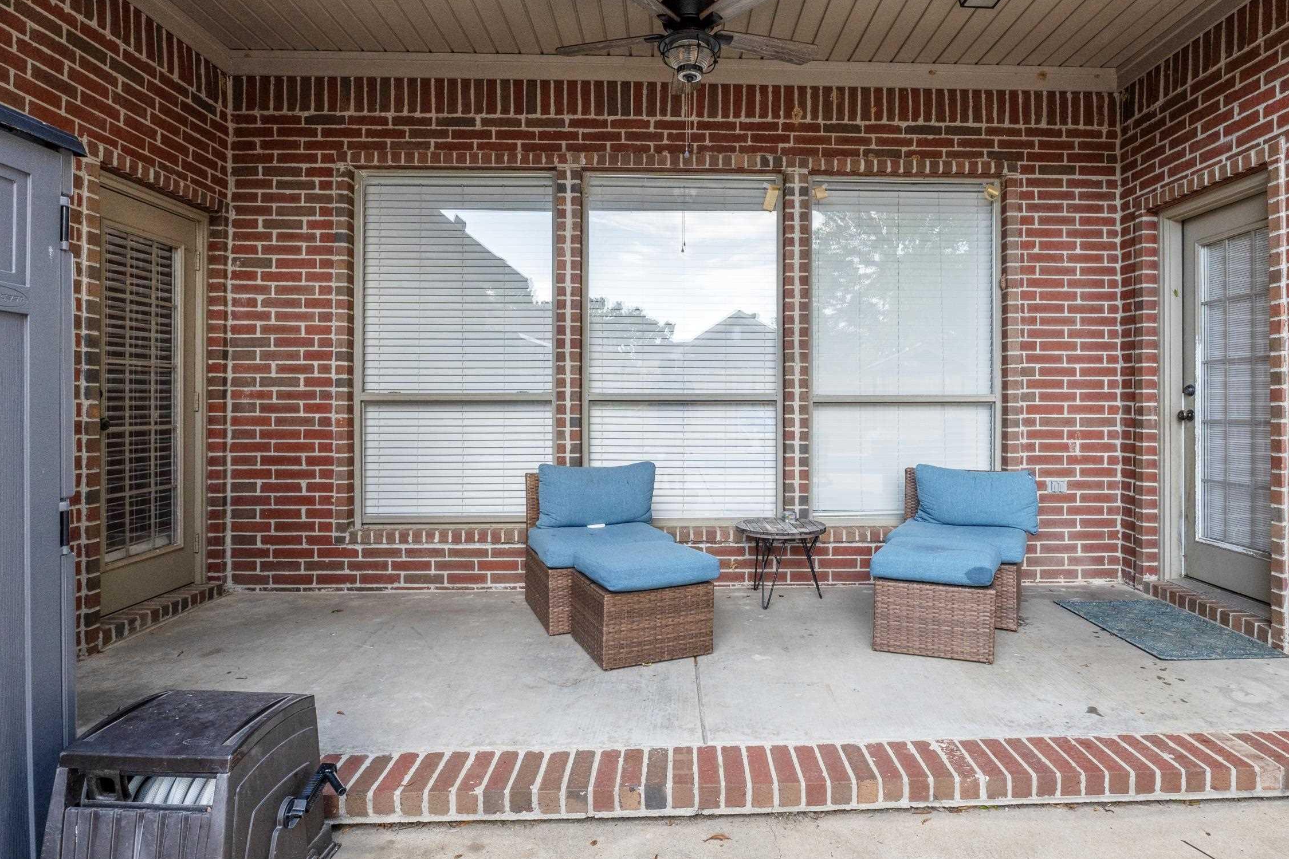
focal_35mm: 21
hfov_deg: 80.5
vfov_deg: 58.9
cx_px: 693
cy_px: 394
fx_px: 759
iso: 400
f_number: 8
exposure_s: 1/100
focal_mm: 10.6
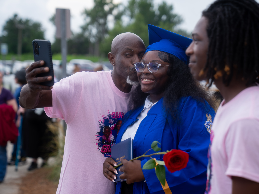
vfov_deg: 19.4
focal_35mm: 76
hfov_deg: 25.7
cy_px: 97
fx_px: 569
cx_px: 136
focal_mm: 70
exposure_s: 1/200
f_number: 3.2
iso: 80
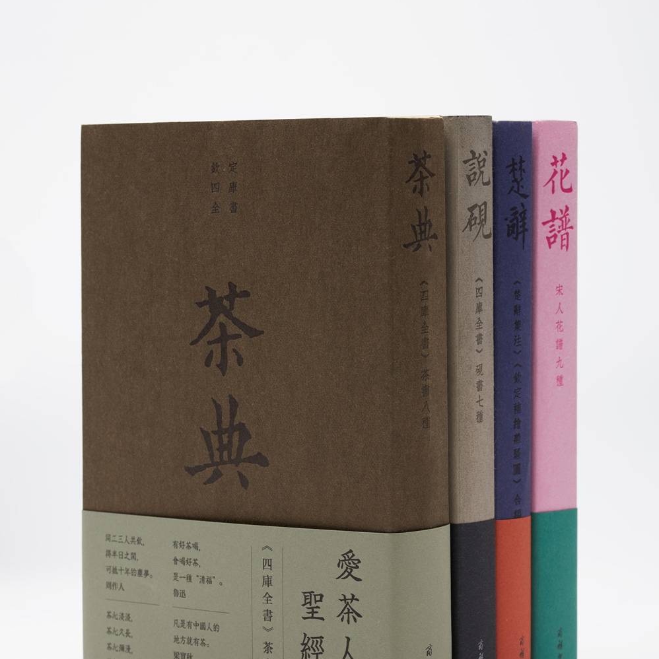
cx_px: 330
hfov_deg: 13.0
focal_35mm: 134
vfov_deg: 13.0
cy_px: 429
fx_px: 2886
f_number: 14
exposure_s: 1/125
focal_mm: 105
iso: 50
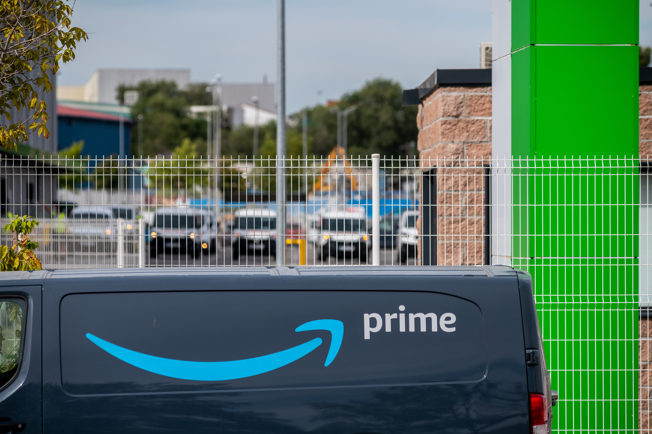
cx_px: 326
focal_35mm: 200
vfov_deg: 6.9
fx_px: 3620
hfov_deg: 10.3
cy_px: 217
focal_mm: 200
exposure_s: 1/1600
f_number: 5.6
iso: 320
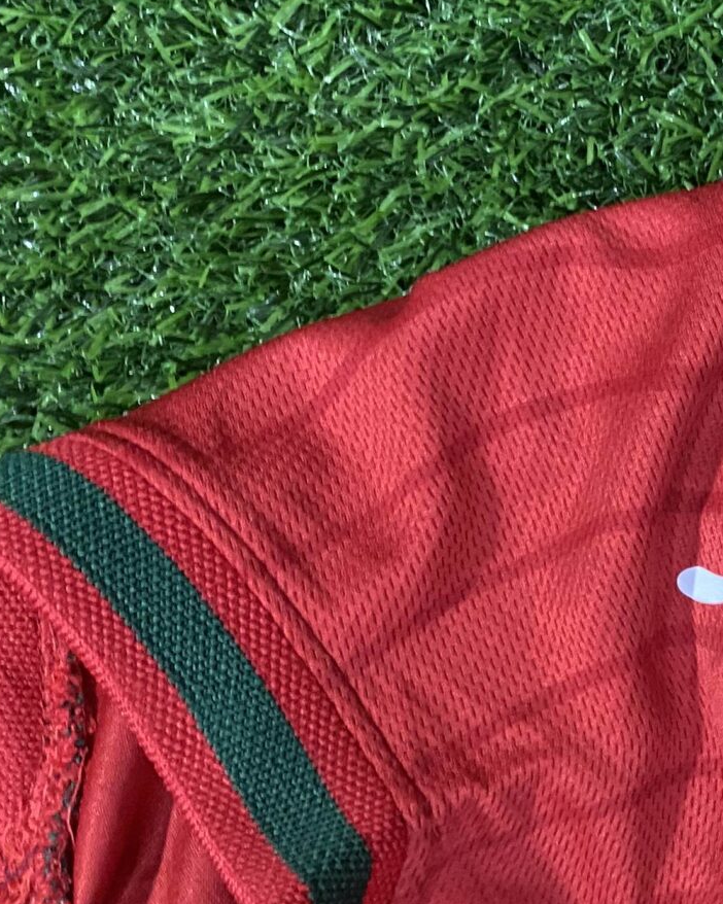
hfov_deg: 18.8
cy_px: 577
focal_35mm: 74
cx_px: 1010
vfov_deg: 25.6
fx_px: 1980
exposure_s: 1/25
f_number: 1.8
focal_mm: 4.25
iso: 500
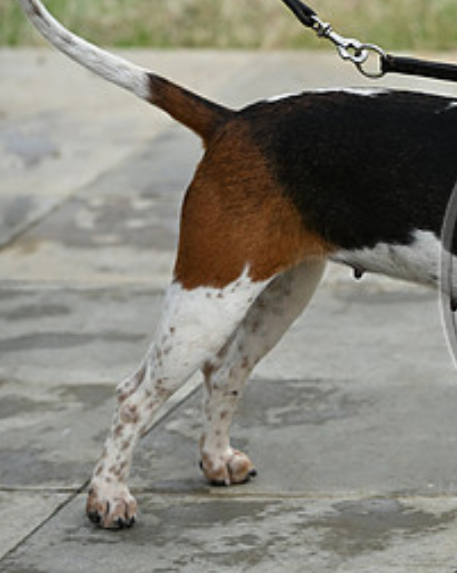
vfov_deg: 6.6
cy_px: 244
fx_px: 4946
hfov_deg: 5.3
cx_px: 648
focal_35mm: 292
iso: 360
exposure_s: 1/1000
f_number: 4.5
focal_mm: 135
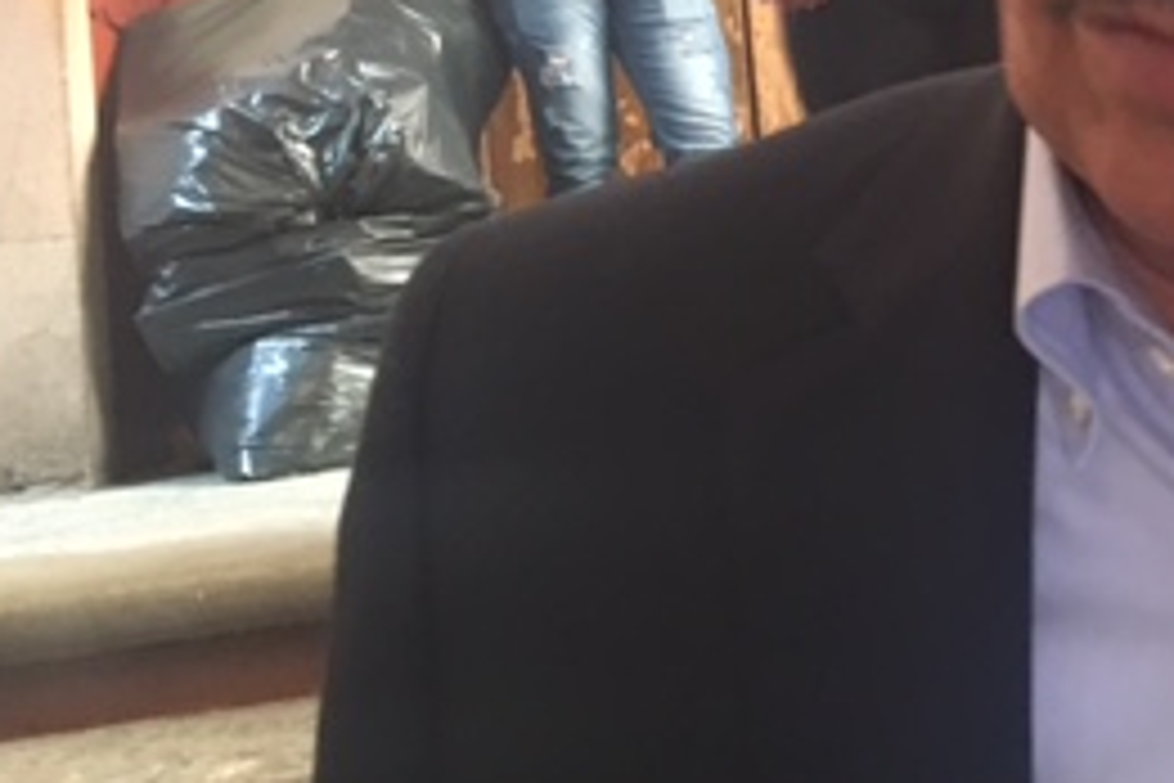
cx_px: 1237
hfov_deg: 25.6
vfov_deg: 17.9
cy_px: -18
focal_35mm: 74
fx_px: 2413
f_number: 2.2
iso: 500
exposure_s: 1/15
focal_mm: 4.15
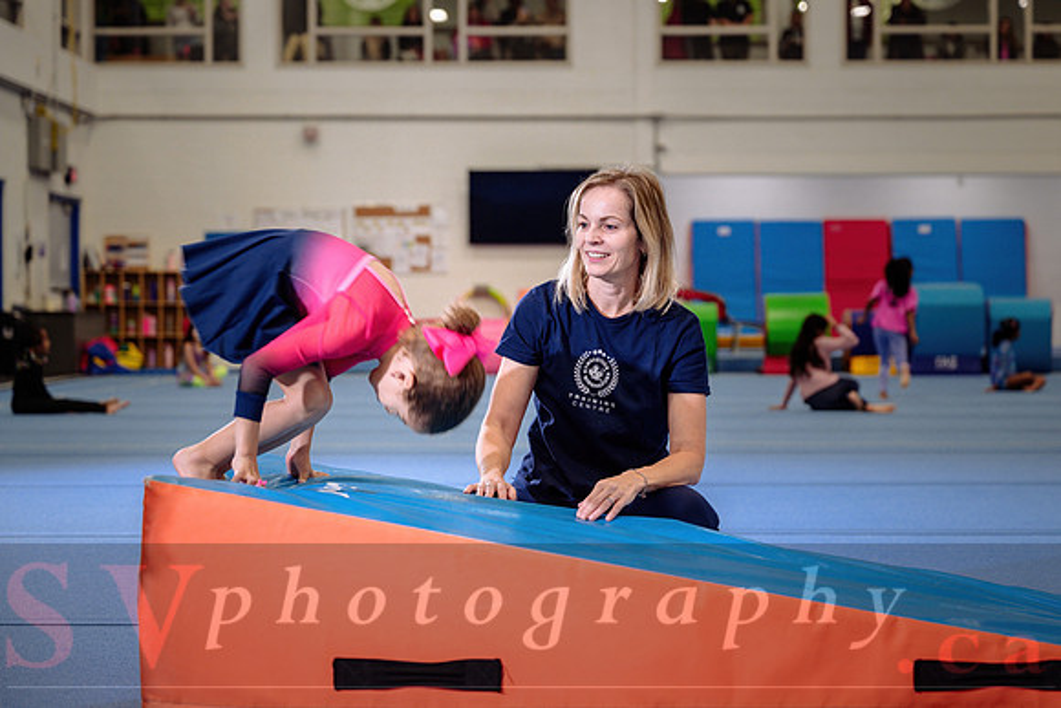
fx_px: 2218
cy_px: 335
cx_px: 565
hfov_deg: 26.9
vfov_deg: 18.1
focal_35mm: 75
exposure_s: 1/160
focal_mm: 70
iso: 800
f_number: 3.5
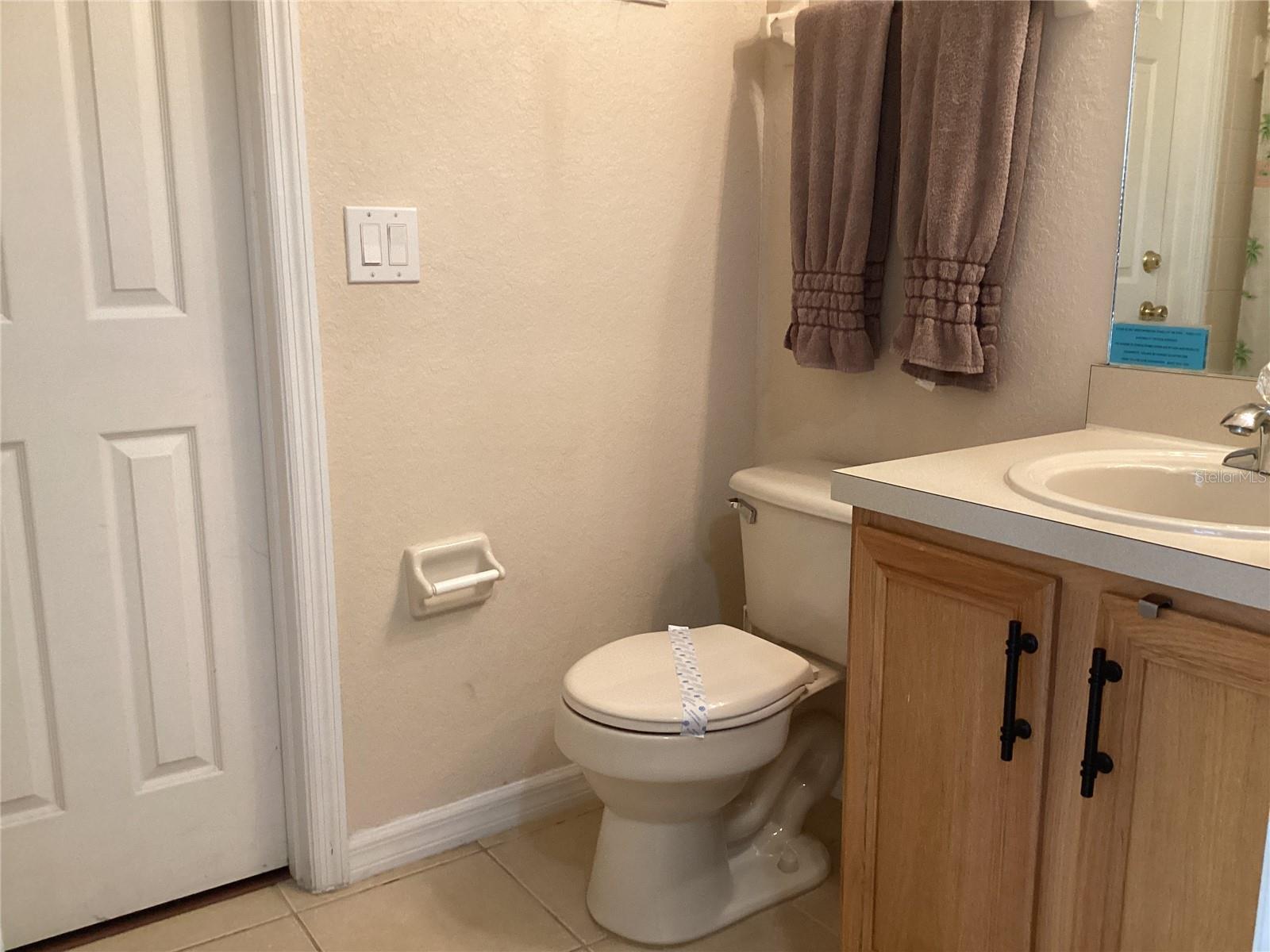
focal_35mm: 31
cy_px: 476
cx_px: 635
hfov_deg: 58.4
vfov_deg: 45.4
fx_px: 1137
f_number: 2.4
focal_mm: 3.3
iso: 320
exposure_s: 1/60
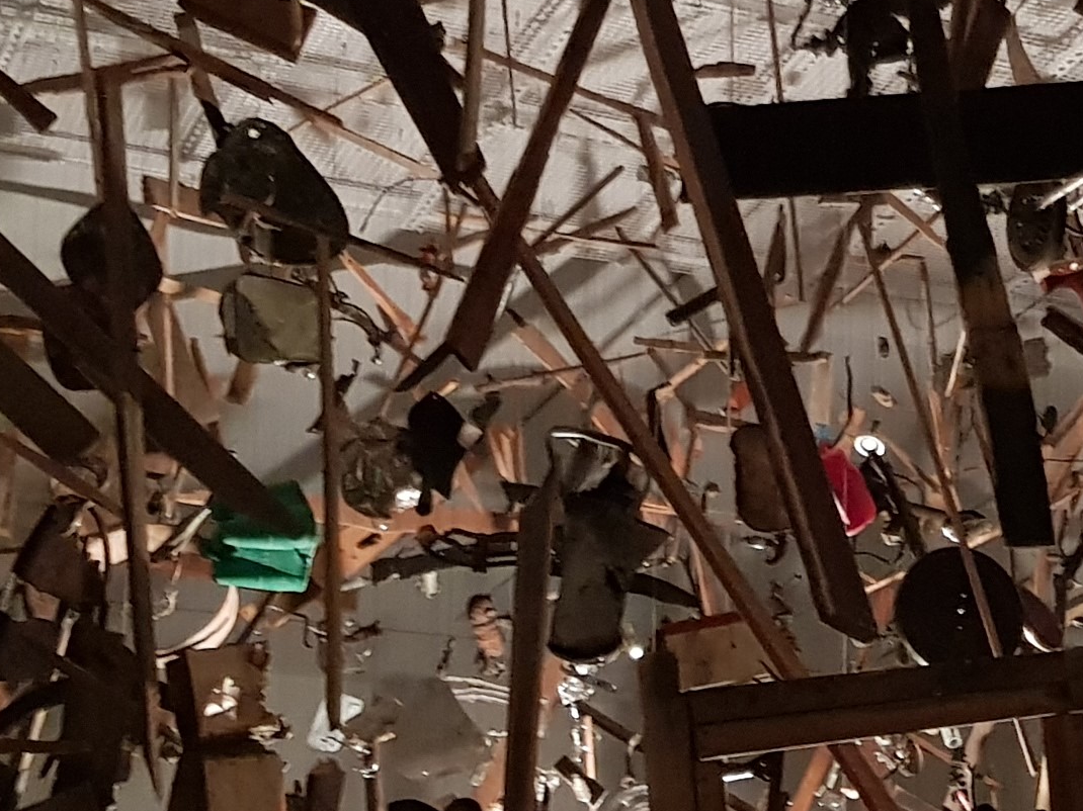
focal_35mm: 98
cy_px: 721
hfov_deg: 19.3
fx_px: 3065
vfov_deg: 14.9
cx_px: 1158
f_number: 1.7
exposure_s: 1/10
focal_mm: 4.2
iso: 500
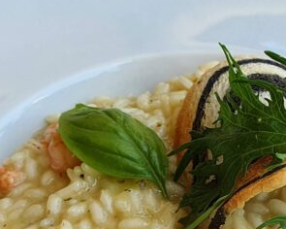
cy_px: 290
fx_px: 745
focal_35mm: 88
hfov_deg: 21.5
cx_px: 225
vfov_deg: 16.6
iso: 50
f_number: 2.4
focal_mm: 4.32
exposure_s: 1/248
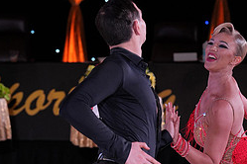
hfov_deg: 9.4
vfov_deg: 6.2
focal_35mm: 219
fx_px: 1502
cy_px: 199
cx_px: 172
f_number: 4
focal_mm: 94
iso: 1000
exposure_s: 1/400
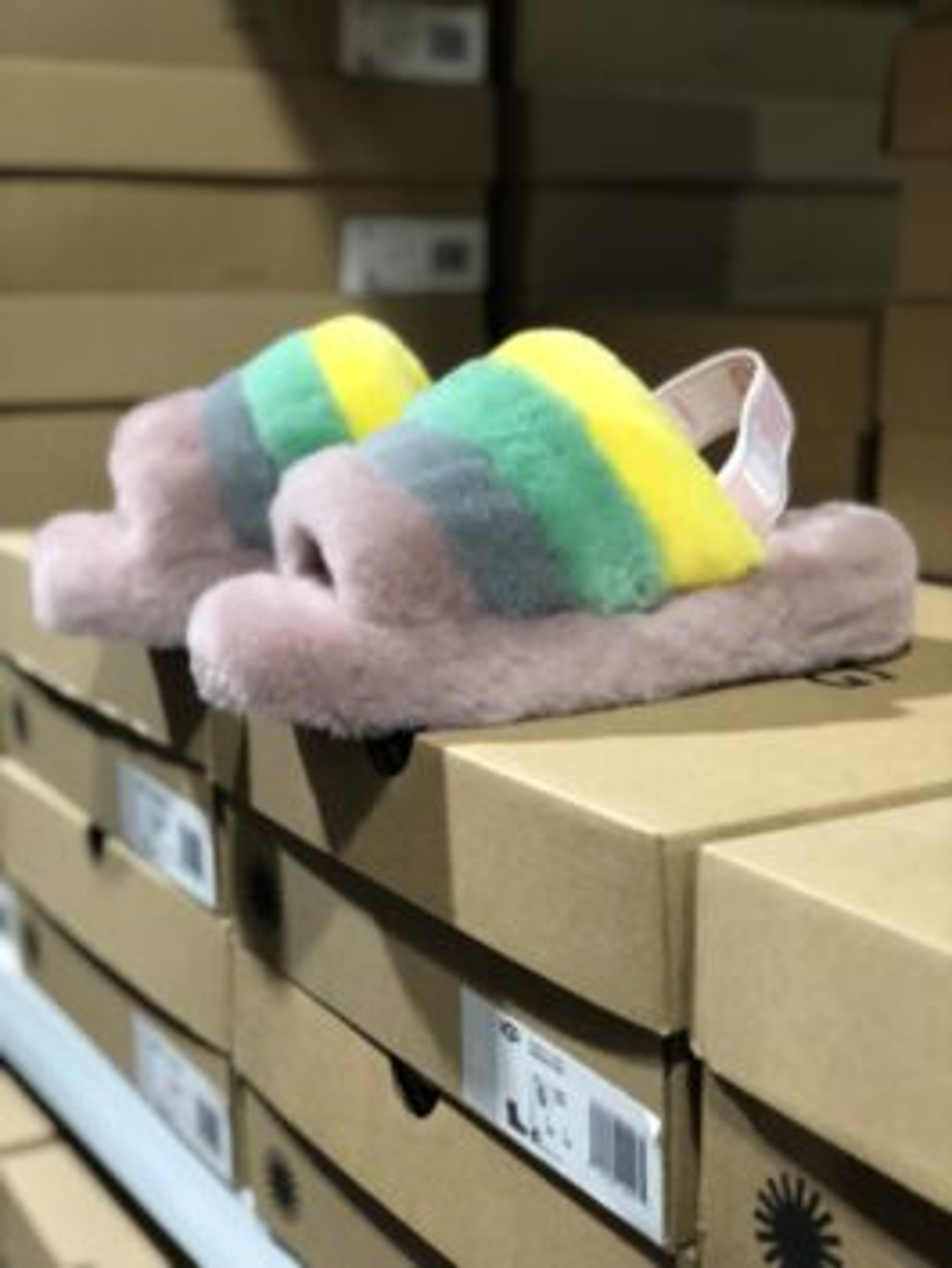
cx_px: 476
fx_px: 1906
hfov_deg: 28.0
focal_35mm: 52
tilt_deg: -11.3
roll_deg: -1.0
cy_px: 634
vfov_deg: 36.8
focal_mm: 6
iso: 160
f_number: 2.4
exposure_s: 1/20
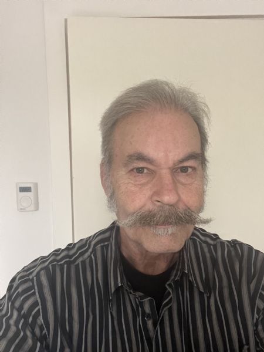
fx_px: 305
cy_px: 176
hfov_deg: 46.8
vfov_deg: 60.0
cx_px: 132
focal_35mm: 30
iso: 400
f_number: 2.2
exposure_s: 1/25
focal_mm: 2.71
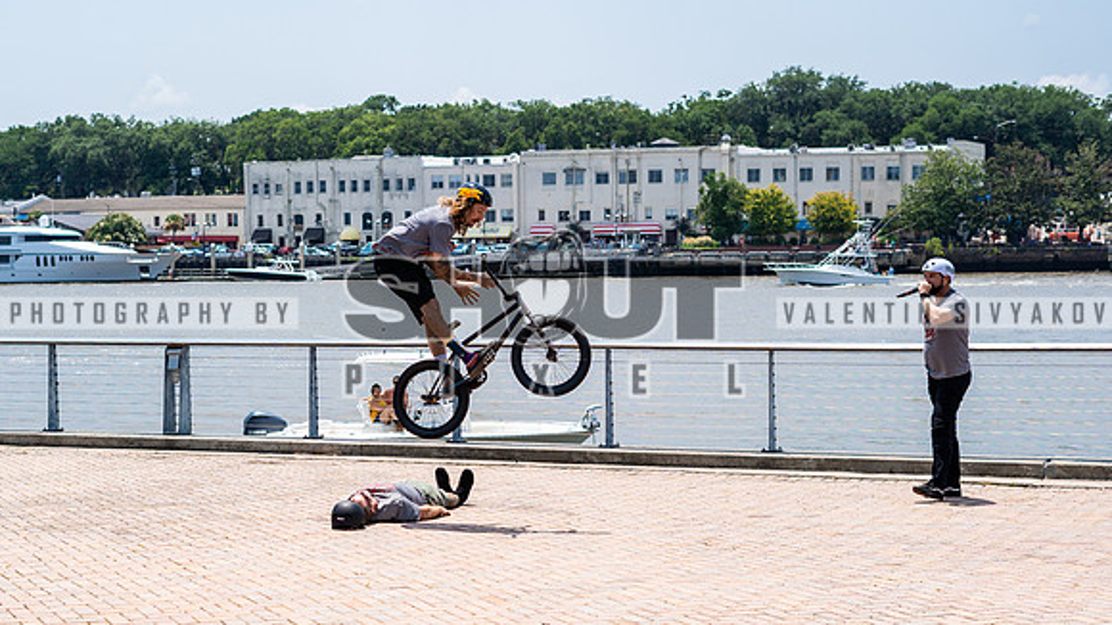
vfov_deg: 16.9
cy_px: 418
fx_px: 2098
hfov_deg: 29.6
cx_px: 441
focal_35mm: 71
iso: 125
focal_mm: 50
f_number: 3.5
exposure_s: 1/1600
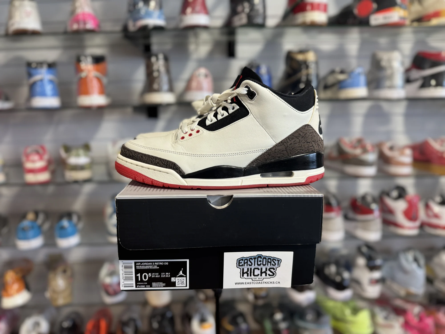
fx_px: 309
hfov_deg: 71.6
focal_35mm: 24
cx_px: 222
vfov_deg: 56.8
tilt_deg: -12.3
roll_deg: +1.7
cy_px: 167
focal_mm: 6.76
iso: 200
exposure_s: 1/60
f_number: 1.78
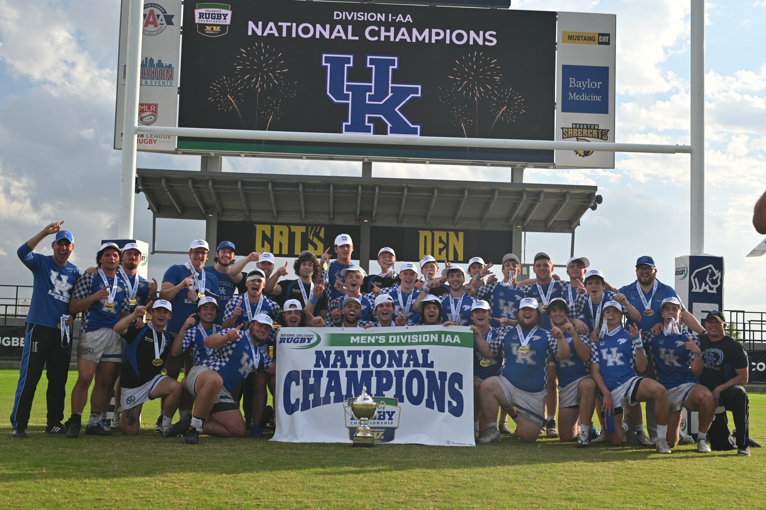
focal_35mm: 50
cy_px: 255
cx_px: 383
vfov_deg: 27.0
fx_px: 1063
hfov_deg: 39.6
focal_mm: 50
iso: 200
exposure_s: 1/250
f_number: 7.1
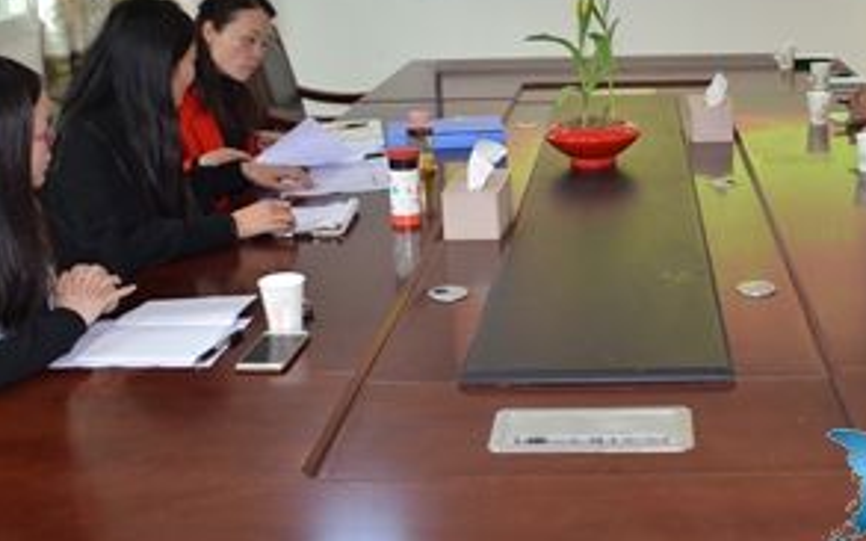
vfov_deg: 24.7
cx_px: 638
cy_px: 161
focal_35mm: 52
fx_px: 1227
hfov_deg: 38.0
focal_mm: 20
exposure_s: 1/60
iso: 450
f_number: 3.5
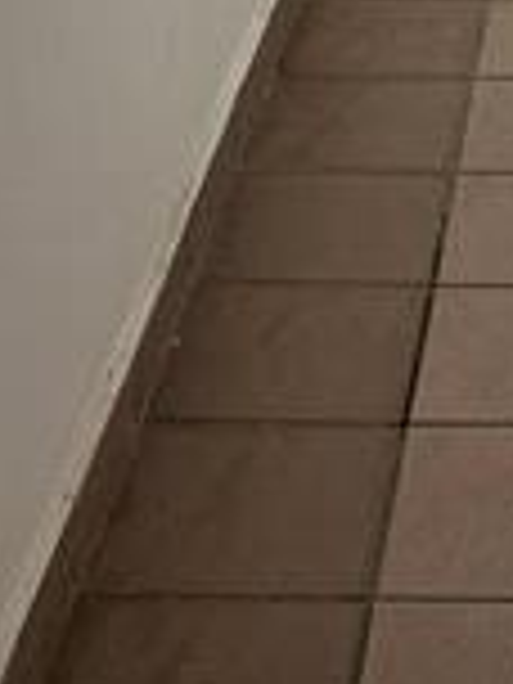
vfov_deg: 12.1
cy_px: -945
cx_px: 612
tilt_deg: +0.3
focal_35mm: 131
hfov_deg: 11.1
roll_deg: +0.1
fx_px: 2589
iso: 50
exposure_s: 1/1597
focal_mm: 5.7
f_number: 1.5
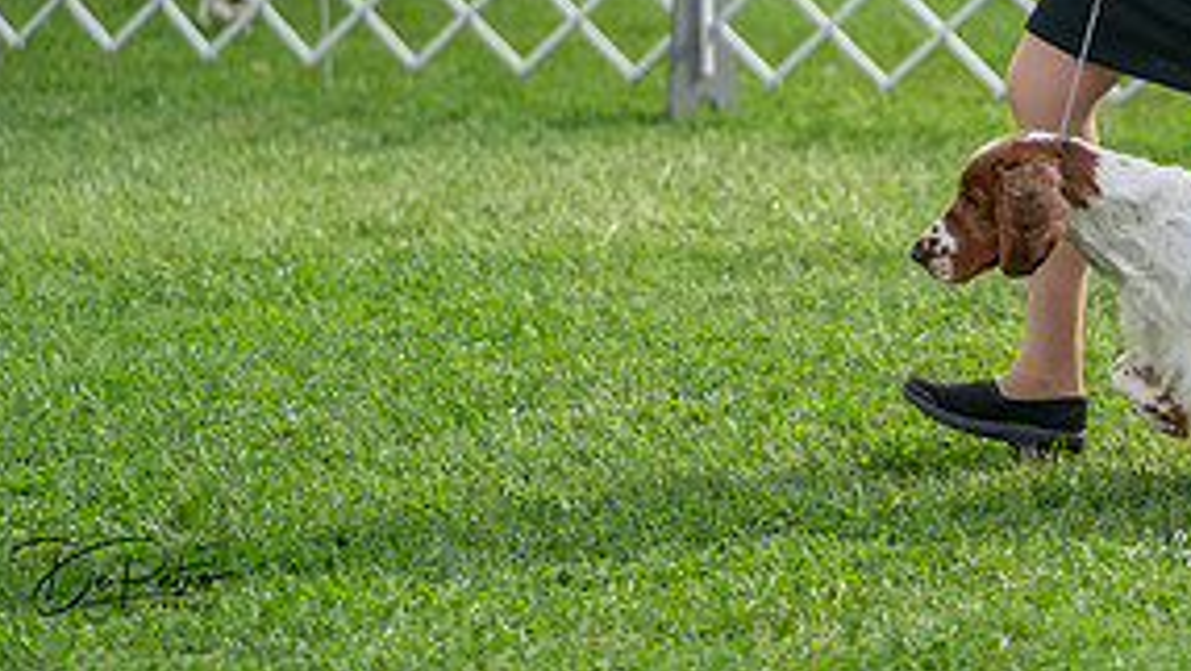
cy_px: -4
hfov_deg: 10.4
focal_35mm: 206
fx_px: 6507
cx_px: 1195
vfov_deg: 5.9
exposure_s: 1/1000
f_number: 2.8
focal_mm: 97
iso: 100
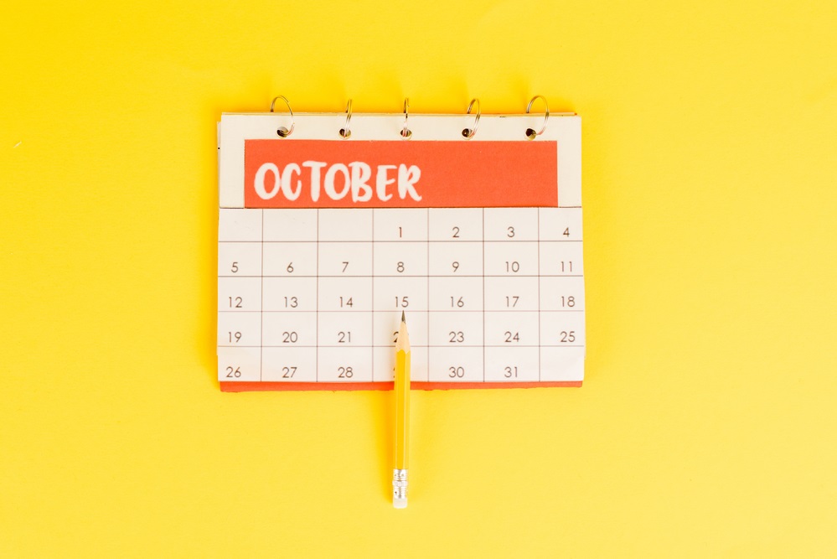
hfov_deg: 39.6
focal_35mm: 50
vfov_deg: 27.0
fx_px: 1163
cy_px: 280
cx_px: 418
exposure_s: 1/160
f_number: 5.6
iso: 125
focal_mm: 50
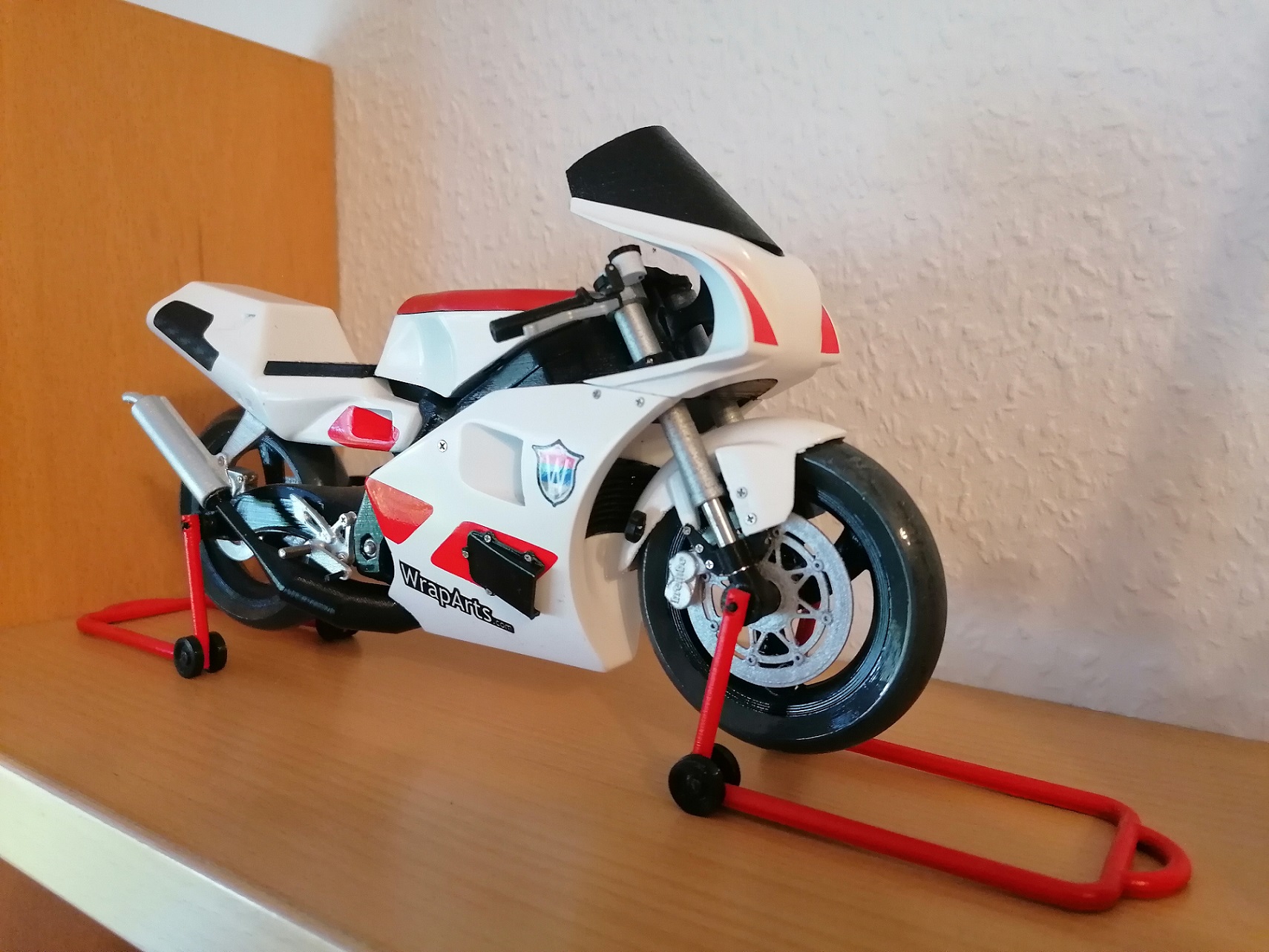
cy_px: 476
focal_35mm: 27
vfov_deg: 51.4
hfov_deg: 65.3
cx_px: 634
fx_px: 990
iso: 400
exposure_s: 1/25
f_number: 1.8
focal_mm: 4.75
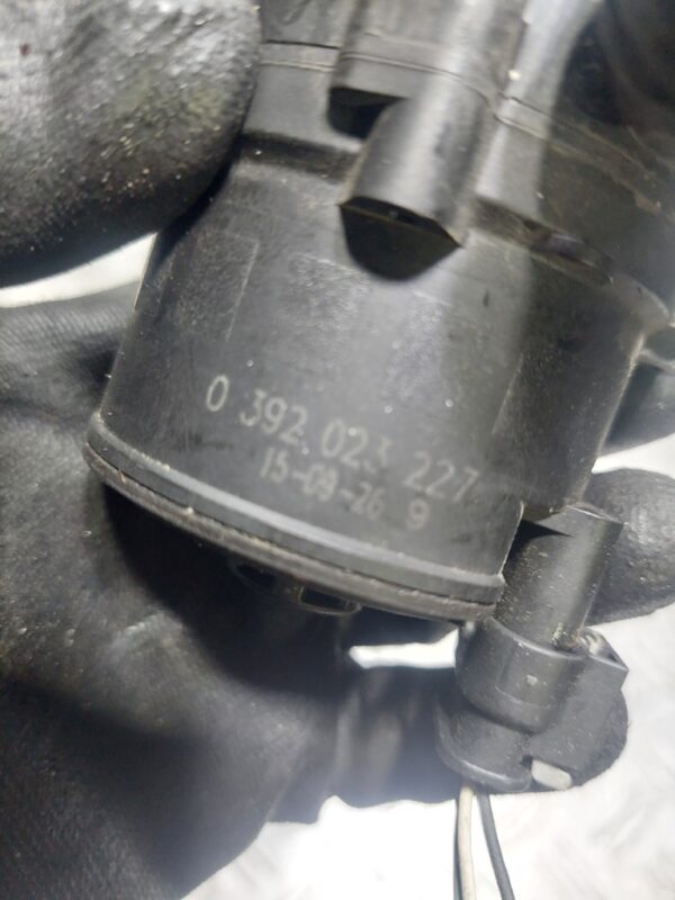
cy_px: 450
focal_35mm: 25
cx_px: 338
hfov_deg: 54.9
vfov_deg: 69.4
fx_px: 650
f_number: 1.8
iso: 500
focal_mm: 5.23
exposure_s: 1/50
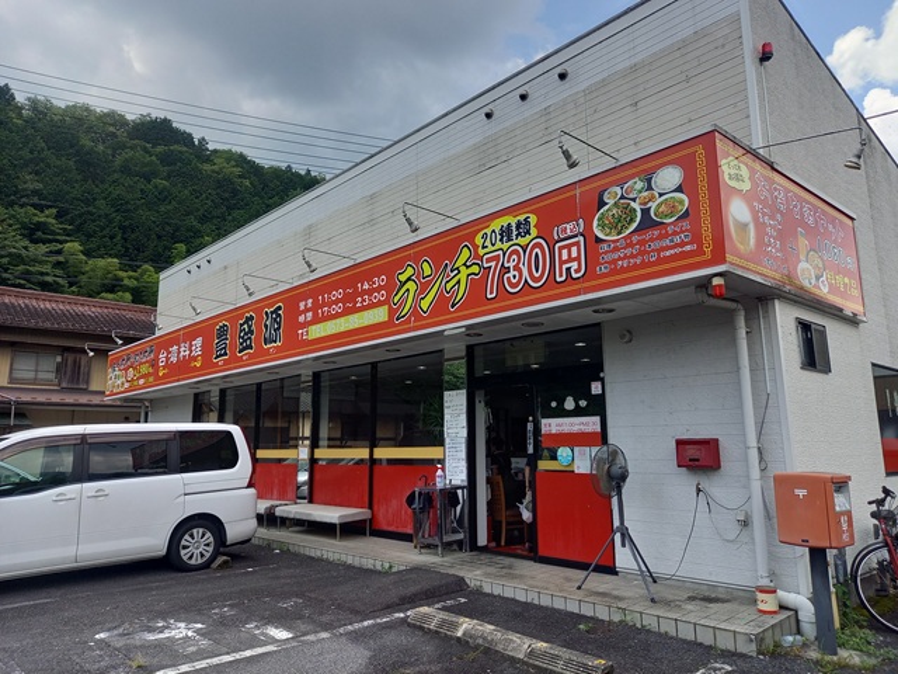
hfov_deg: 69.4
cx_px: 449
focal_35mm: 25
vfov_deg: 54.9
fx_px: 649
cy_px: 337
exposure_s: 1/444
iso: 50
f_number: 1.8
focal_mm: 4.65
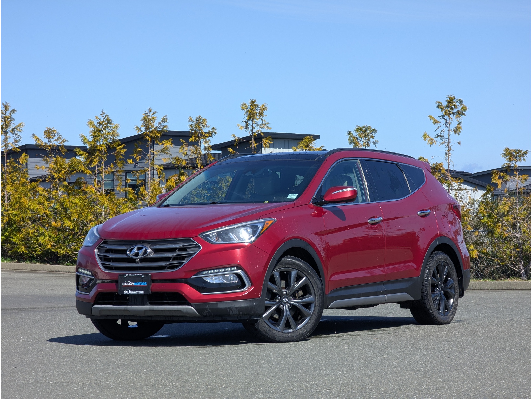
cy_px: 200
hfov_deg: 18.5
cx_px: 266
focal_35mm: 106
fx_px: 1629
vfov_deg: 14.0
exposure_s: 1/512
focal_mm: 19
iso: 41
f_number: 3.5
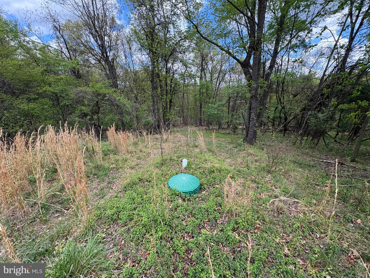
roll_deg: +3.4
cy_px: 139
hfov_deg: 102.1
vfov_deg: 85.7
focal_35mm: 14
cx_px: 185
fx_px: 150
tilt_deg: -14.9
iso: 40
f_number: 2.2
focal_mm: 2.22
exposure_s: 1/303
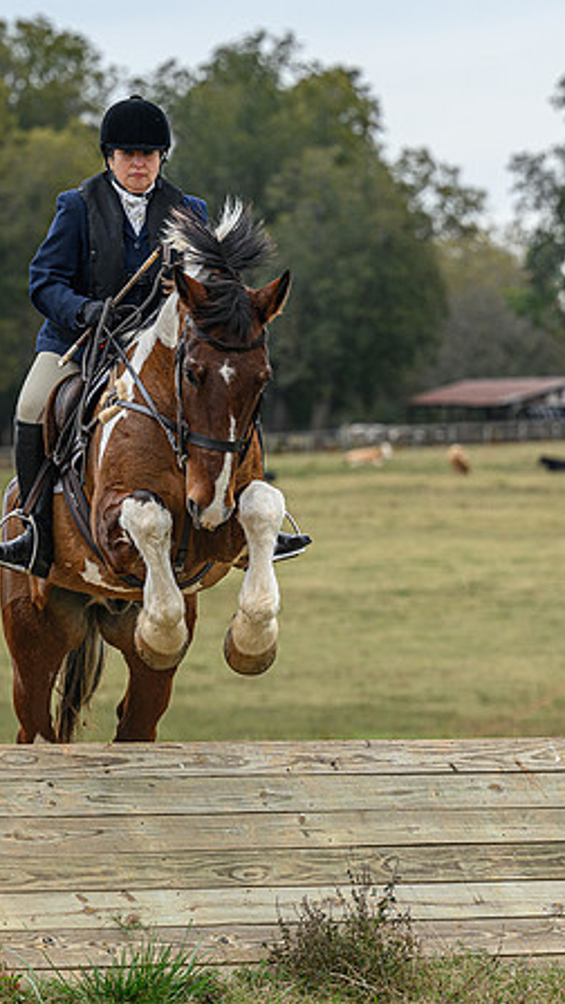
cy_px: 533
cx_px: 406
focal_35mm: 235
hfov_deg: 5.2
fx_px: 6259
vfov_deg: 9.2
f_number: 3.5
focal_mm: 120
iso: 500
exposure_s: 1/800
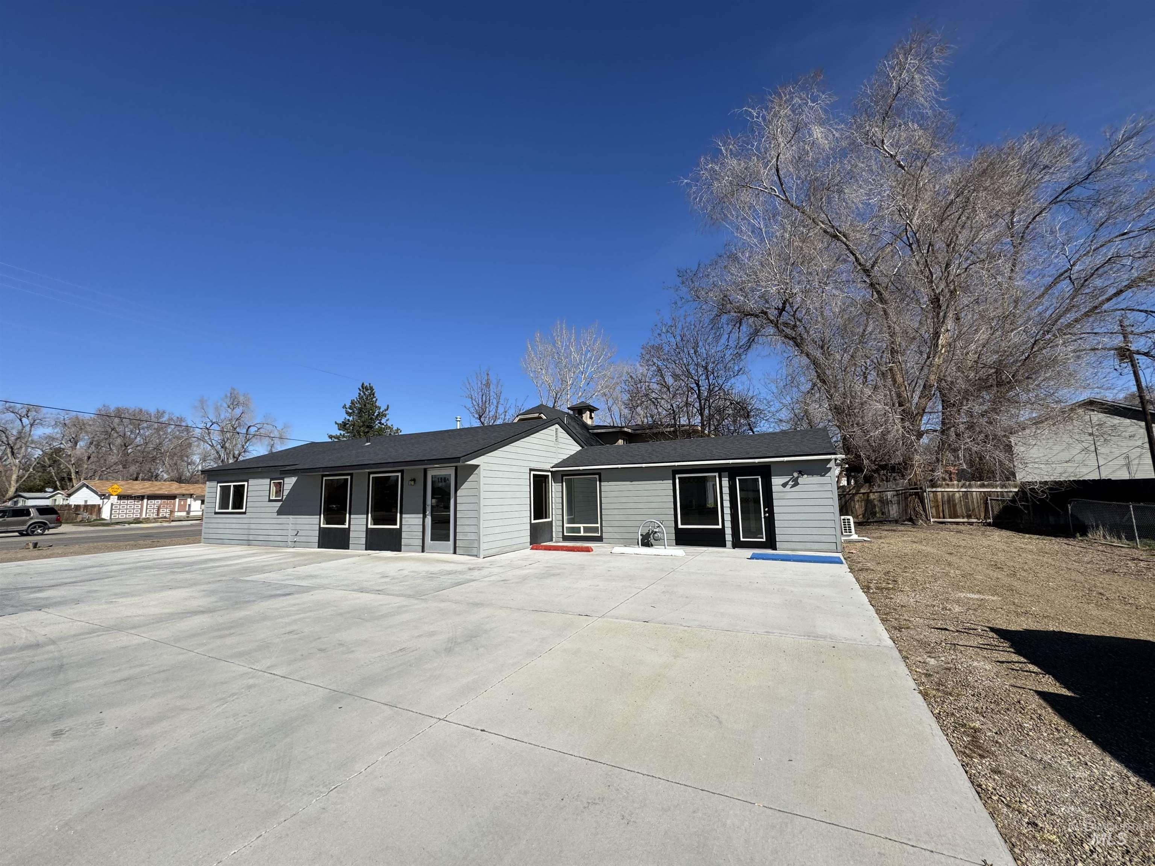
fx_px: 467
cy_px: 433
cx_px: 578
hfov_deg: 102.1
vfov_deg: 85.7
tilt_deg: +7.8
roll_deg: +1.4
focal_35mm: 14
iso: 50
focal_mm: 2.22
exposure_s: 1/2342
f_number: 2.2
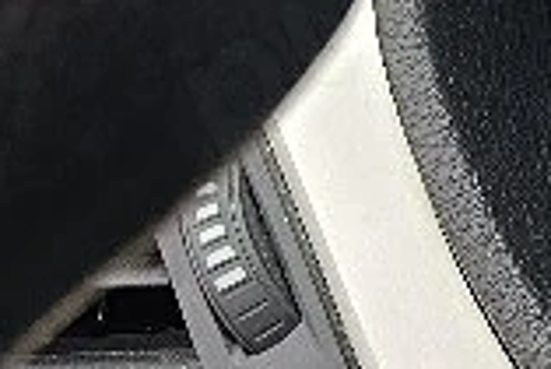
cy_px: -105
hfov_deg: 9.9
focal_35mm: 152
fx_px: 2329
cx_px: 1695
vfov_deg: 8.9
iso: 50
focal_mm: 6.3
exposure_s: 1/101
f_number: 1.7
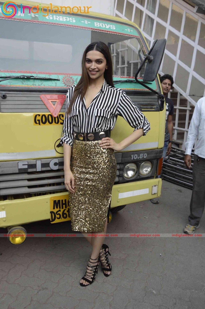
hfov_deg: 39.9
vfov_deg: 57.3
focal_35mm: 33
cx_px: 102
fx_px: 282
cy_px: 154
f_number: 6.3
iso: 400
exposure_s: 1/160
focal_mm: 22
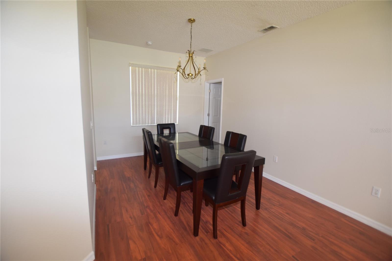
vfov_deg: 77.3
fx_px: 163
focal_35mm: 15
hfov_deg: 100.4
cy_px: 130
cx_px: 196
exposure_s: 1/60
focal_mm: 10
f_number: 3.5
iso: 800
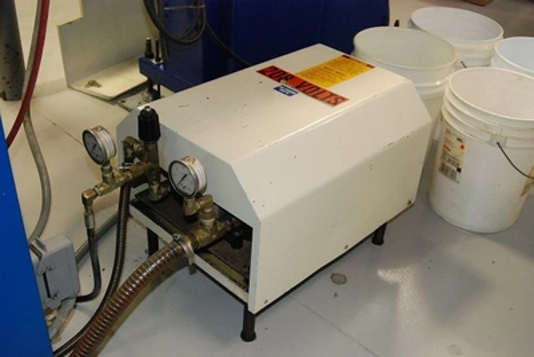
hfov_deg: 46.4
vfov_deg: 31.9
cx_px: 267
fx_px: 623
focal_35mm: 42
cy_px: 178
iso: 1600
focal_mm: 28
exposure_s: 1/60
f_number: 5.6
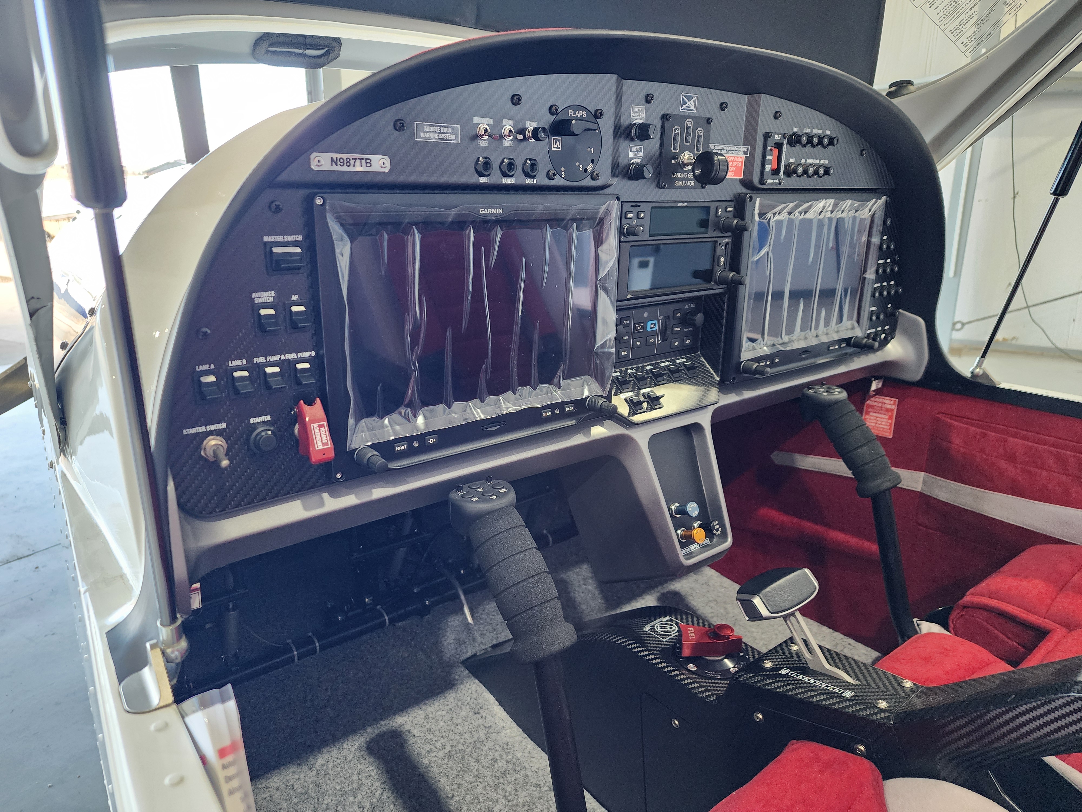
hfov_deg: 73.9
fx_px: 719
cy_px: 406
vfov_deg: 58.9
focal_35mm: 23
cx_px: 541
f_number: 1.8
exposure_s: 1/120
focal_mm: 6.4
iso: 400
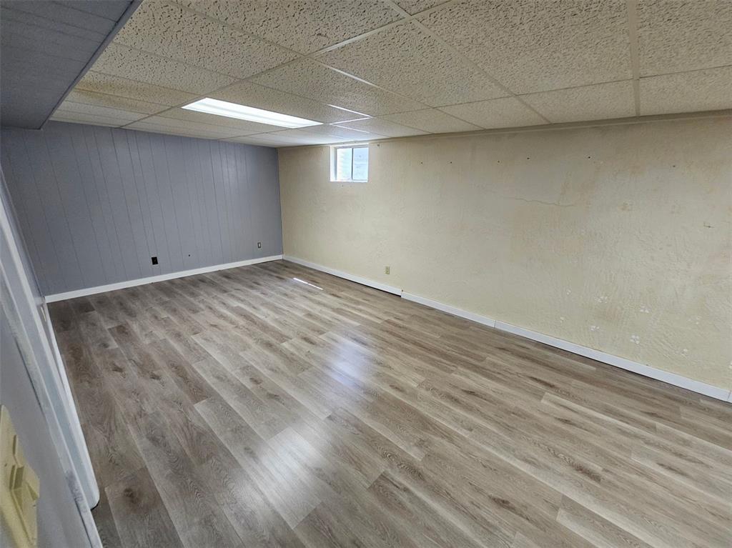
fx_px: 275
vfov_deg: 89.9
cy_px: 274
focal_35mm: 13
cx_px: 366
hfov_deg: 106.2
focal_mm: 2.2
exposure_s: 1/60
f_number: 2.2
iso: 200
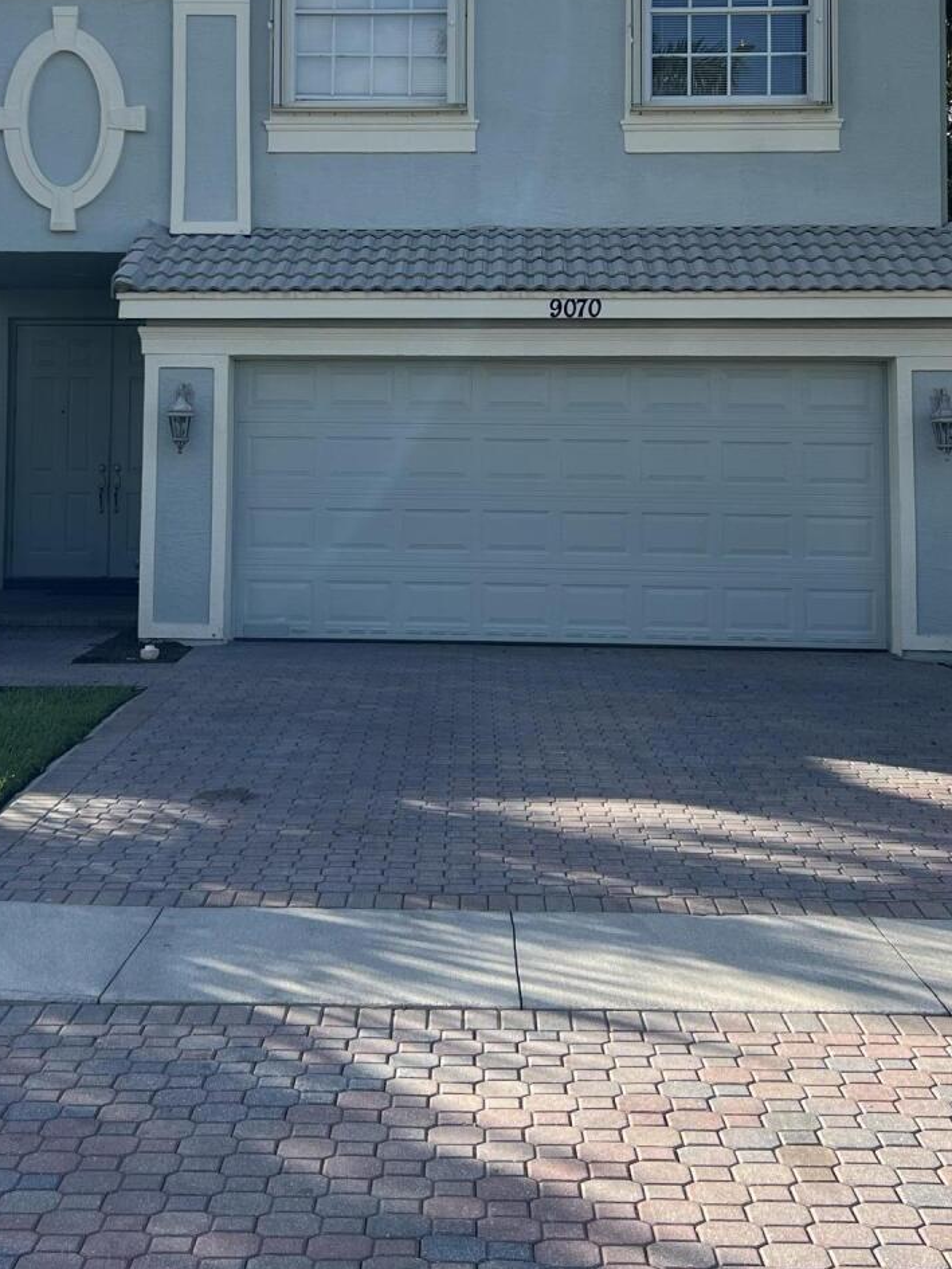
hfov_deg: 26.5
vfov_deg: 34.3
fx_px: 2016
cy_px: 337
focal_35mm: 55
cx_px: 371
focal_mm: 5.7
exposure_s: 1/2632
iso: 50
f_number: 1.5
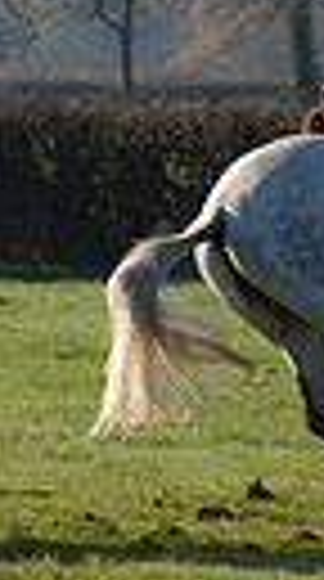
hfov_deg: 2.0
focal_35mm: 589
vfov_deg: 3.7
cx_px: -940
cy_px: 157
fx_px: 9049
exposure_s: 1/1250
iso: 1000
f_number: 9
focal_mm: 125
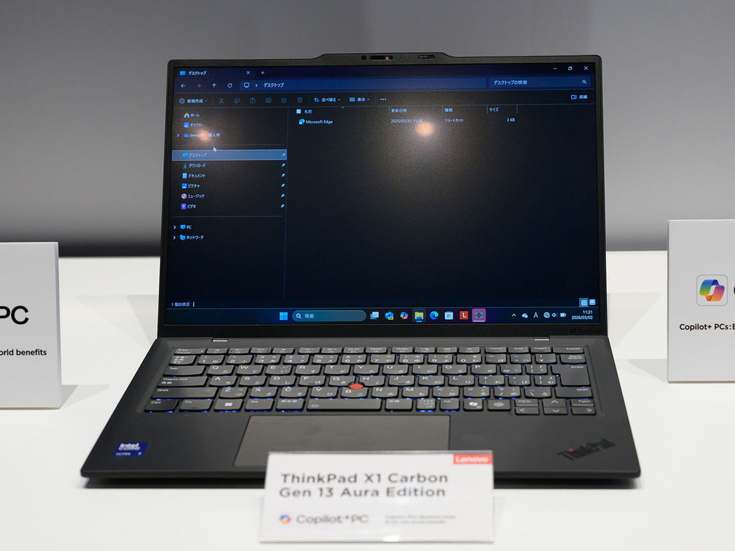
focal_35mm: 55
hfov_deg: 34.9
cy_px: 272
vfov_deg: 26.6
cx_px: 398
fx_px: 1168
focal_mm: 50
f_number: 6.3
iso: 1250
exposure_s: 1/40
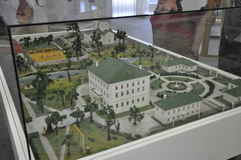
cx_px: 120
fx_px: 261
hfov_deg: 49.6
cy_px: 80
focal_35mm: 39
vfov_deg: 34.1
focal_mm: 26
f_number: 4.2
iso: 800
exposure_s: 1/50
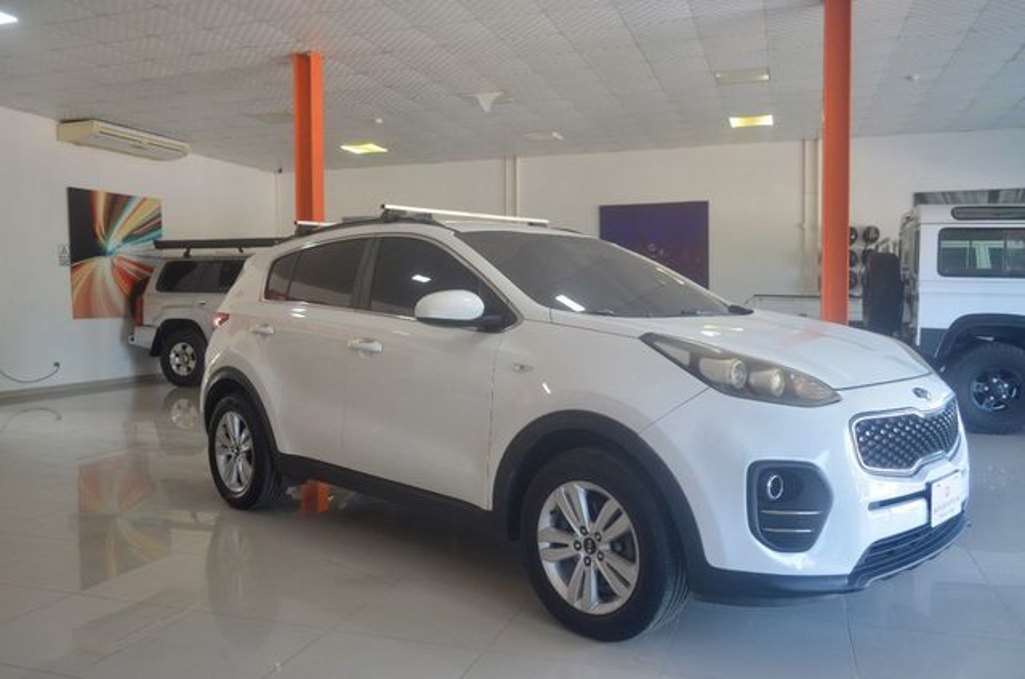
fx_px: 852
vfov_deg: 43.4
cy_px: 340
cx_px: 512
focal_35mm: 30
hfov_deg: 62.0
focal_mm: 20
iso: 400
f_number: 4
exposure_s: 1/60
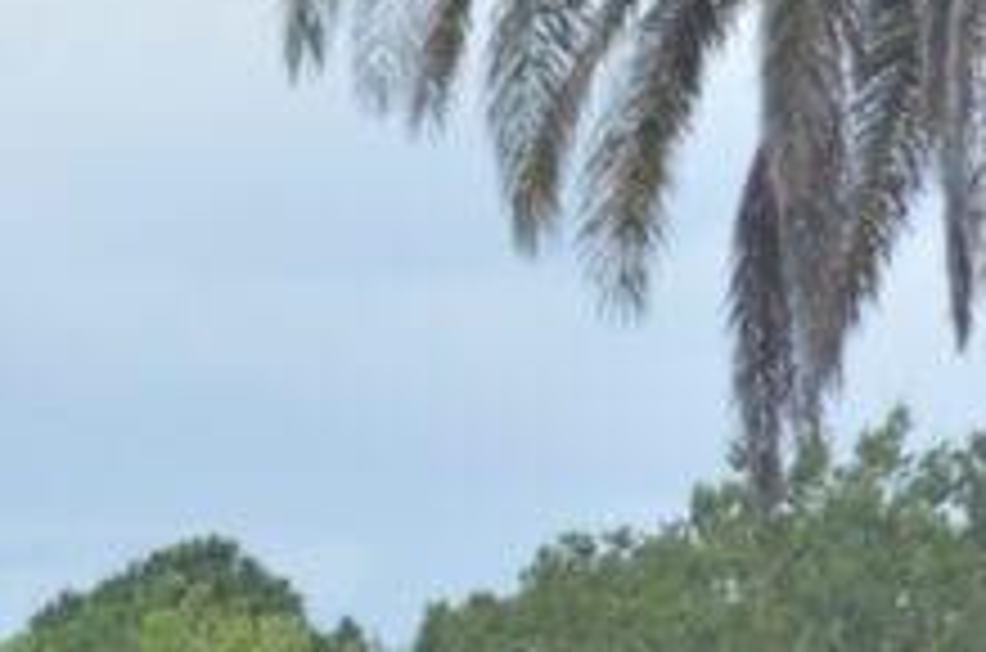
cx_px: 1652
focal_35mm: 667
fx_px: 18238
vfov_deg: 2.0
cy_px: -594
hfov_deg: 3.1
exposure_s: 1/1000
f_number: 5.3
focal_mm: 95
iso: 800
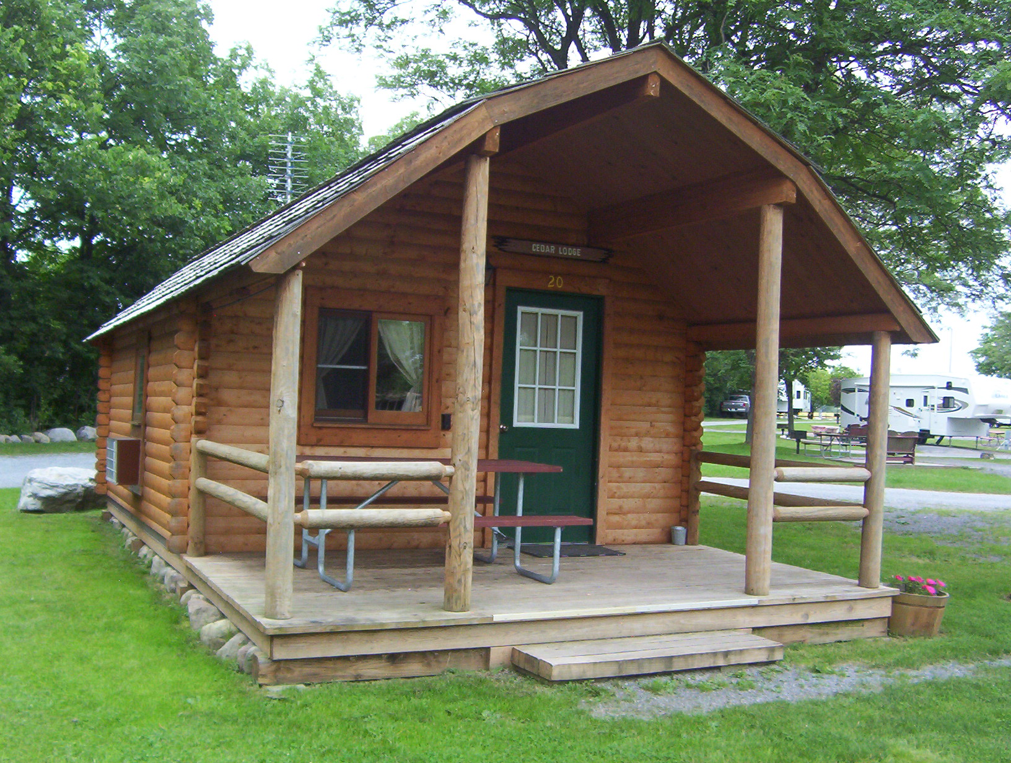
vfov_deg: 39.8
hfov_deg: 51.2
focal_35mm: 36
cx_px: 506
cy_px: 382
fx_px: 1054
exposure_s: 1/503
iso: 100
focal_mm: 5.54
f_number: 2.76
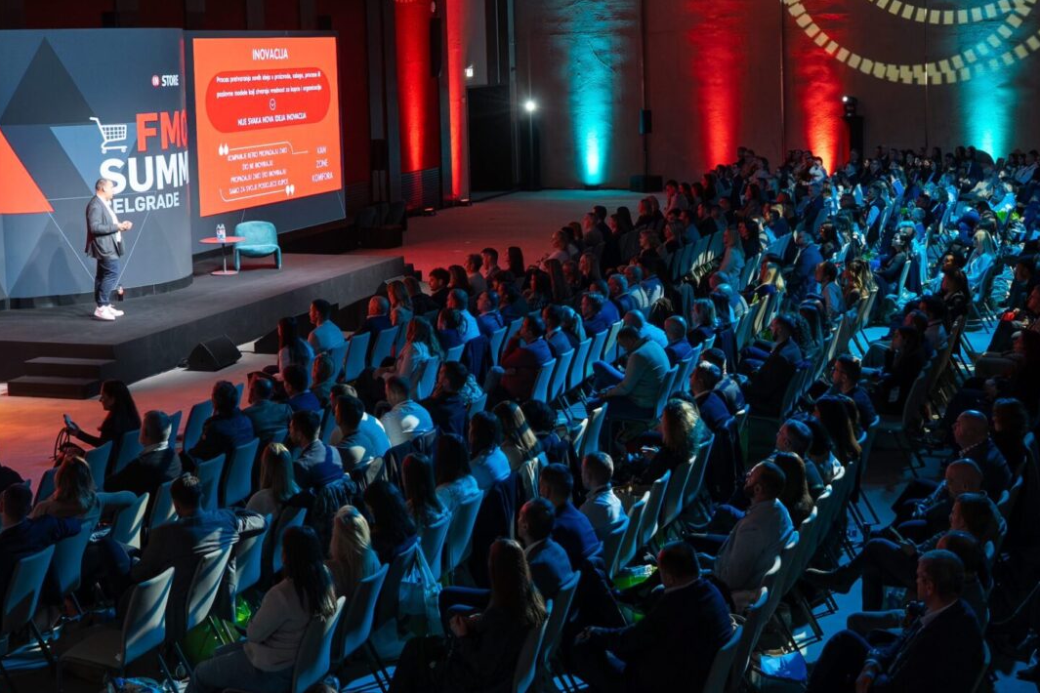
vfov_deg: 23.2
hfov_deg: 34.4
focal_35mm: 58
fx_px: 1675
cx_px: 579
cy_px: 210
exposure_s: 1/200
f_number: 4.5
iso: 2000
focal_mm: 32.5
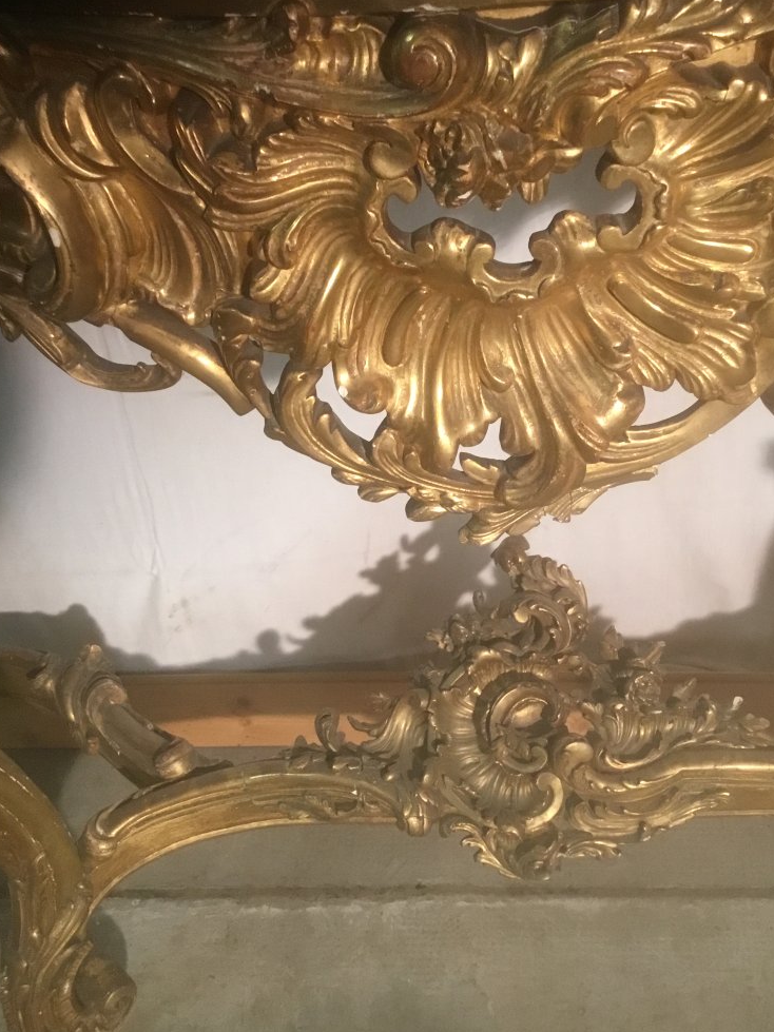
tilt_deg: -33.2
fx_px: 1133
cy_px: 436
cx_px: 460
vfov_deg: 48.8
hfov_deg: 37.6
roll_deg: +3.3
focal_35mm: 38
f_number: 2.4
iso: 160
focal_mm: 3.3
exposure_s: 1/33
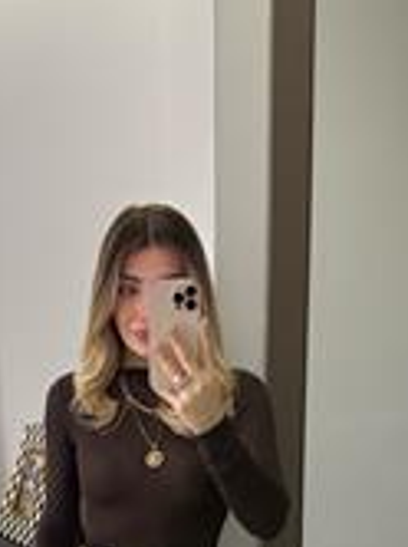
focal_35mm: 58
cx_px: 112
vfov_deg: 30.9
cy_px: 544
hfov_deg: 24.9
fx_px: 914
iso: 320
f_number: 1.78
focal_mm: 6.76
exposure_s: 1/60
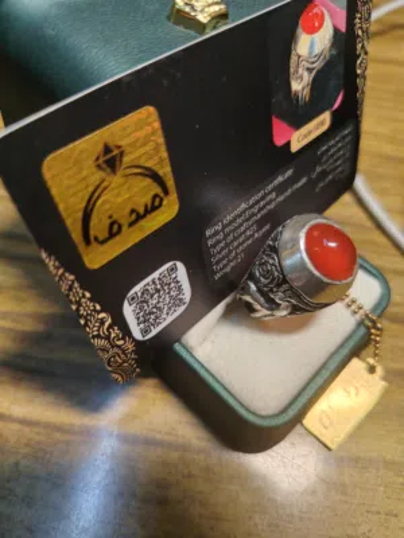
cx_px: 202
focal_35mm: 24
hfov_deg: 56.8
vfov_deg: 71.6
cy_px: 269
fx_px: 373
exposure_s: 1/33.3
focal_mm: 5.25
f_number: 1.75
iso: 167
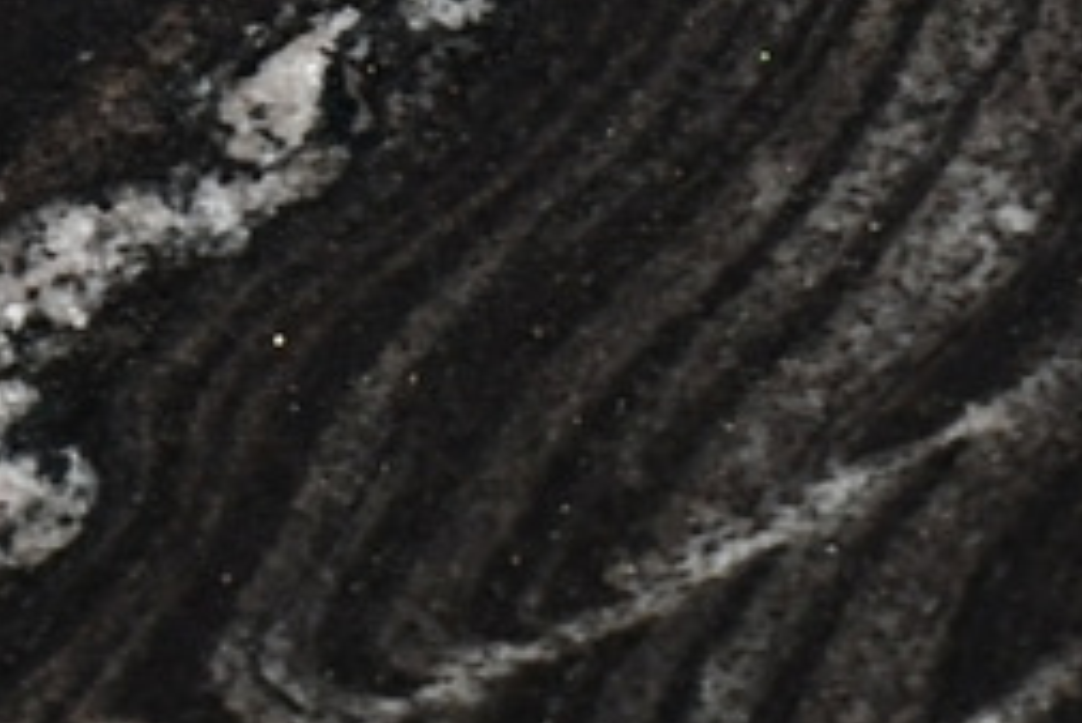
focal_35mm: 529
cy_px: -1018
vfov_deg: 2.6
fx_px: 15908
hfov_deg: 3.9
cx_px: 231
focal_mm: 45
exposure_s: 1/60
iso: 400
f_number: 4.5
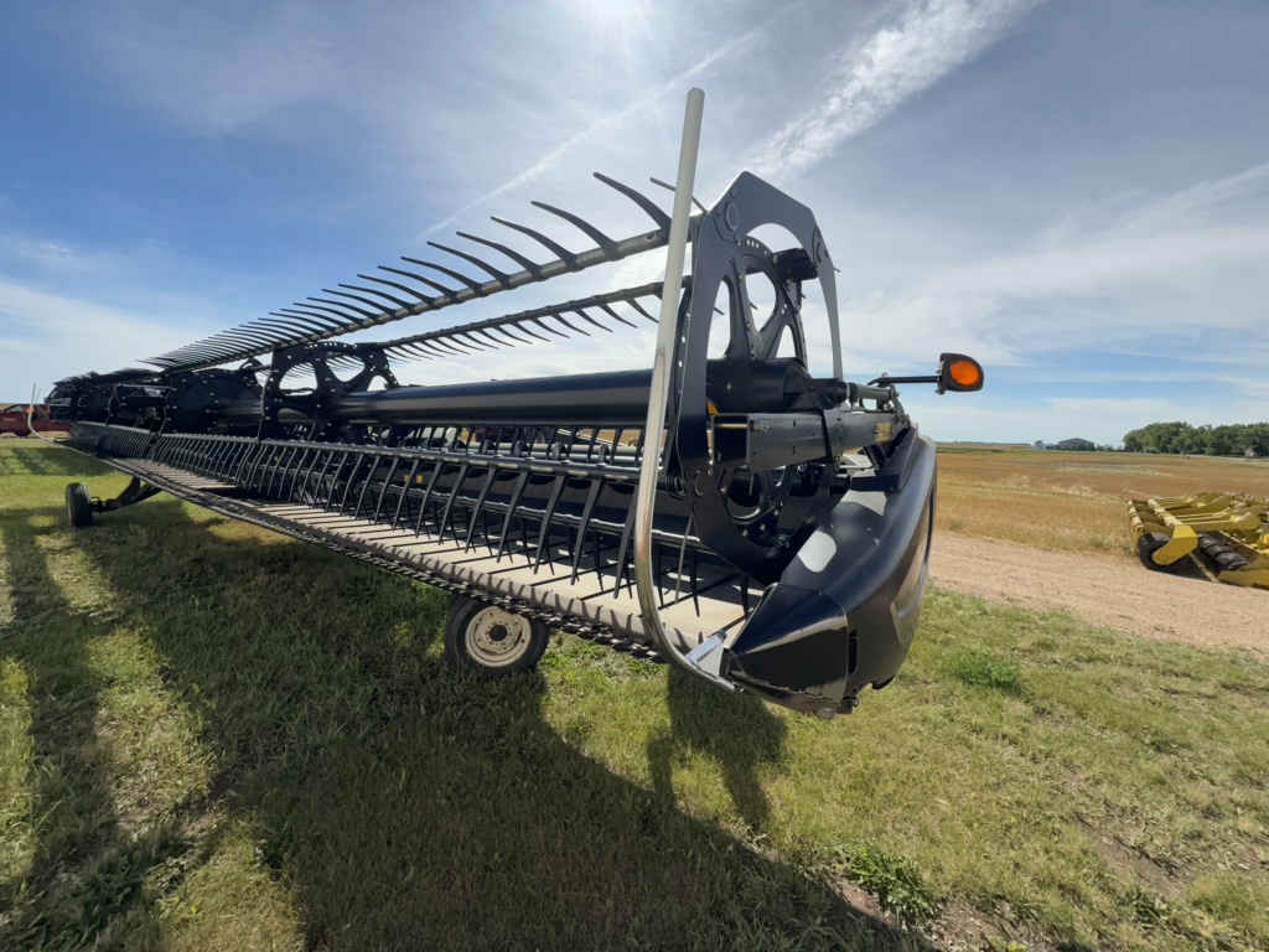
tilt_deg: -5.5
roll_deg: -0.7
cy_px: 476
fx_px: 513
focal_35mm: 14
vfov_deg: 85.7
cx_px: 634
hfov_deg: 102.1
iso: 20
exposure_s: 1/1198
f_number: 2.2
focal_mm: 2.22
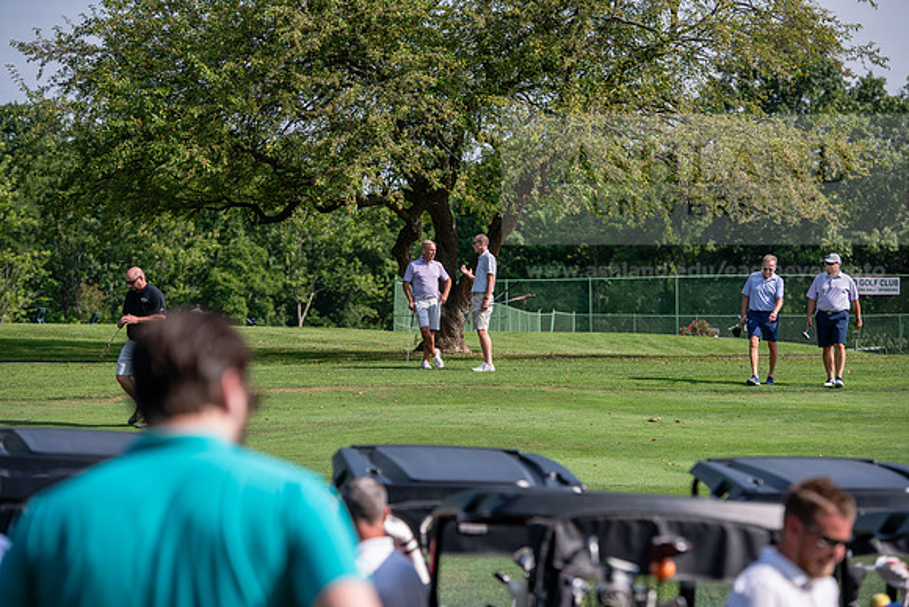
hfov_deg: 15.8
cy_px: 304
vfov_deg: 10.6
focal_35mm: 130
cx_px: 454
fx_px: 3283
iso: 80
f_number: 4
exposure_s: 1/800
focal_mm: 130
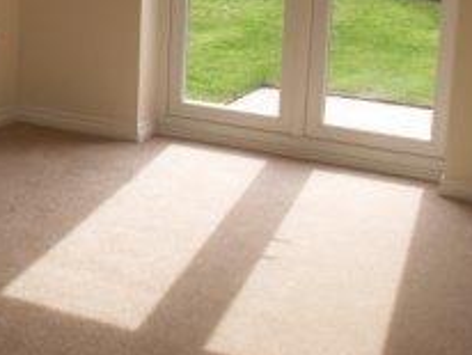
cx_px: 25
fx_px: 1037
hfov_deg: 24.7
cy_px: 14
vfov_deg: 19.0
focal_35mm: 76
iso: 50
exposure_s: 1/100
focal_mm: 5.86
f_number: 4.5
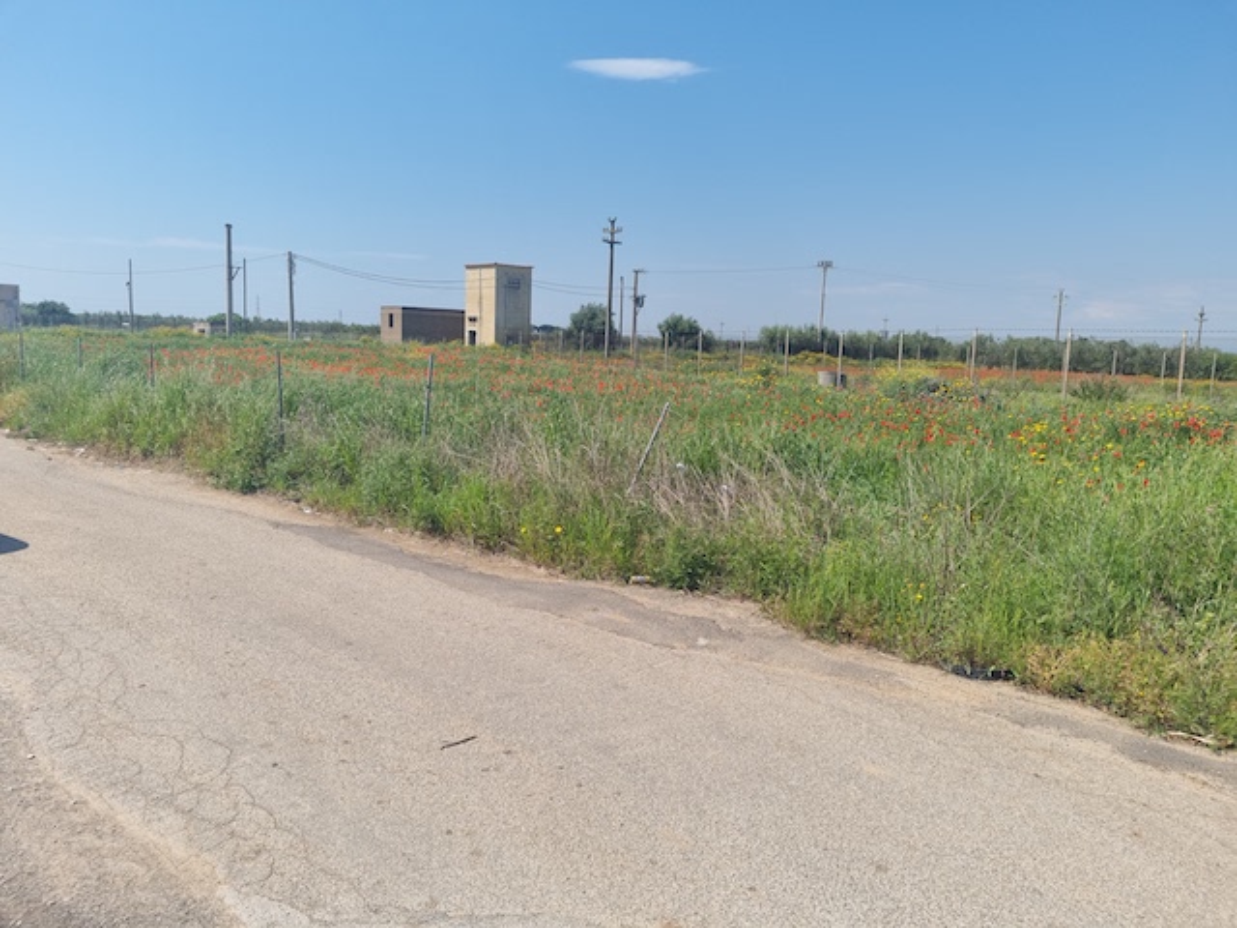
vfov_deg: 53.1
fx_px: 929
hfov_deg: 67.3
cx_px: 618
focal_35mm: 26
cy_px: 464
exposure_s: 1/3831
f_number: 1.8
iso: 50
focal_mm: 5.4
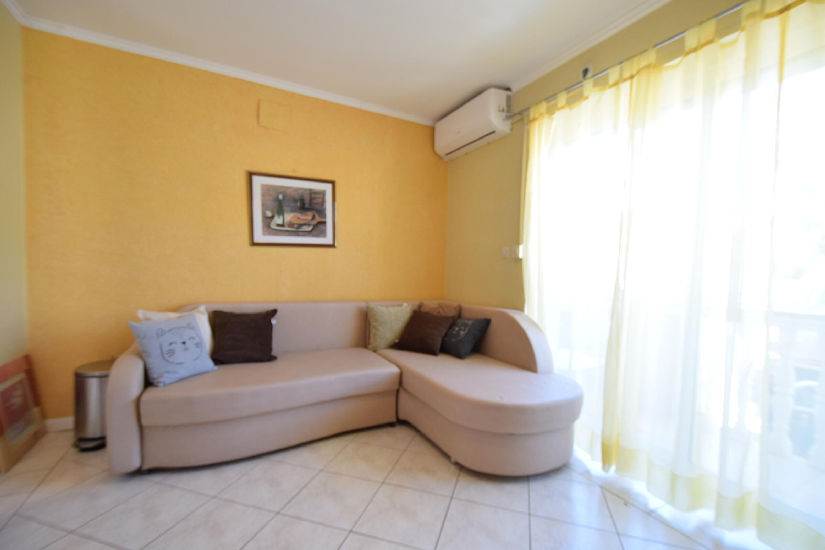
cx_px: 412
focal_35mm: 15
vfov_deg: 77.3
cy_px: 275
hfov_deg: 100.4
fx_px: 344
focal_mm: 10
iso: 640
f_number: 3.5
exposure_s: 1/80
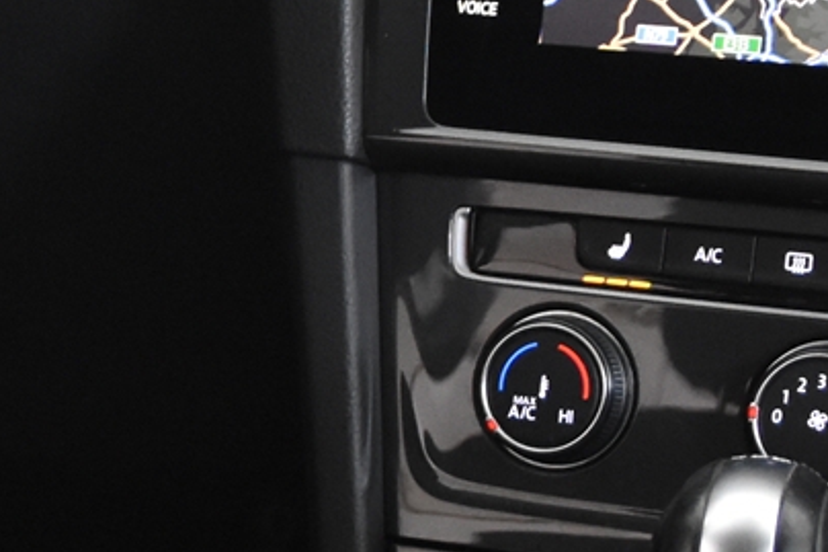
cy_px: 215
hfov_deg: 11.9
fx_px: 3931
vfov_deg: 8.0
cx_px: -43
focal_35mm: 171
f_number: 3
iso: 3200
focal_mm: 24
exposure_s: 1/40
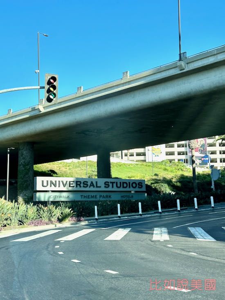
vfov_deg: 39.7
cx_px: 112
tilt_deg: +10.2
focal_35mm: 48
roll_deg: +4.6
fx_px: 416
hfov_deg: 30.2
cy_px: 150
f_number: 1.78
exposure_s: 1/1227
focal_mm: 6.86
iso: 64
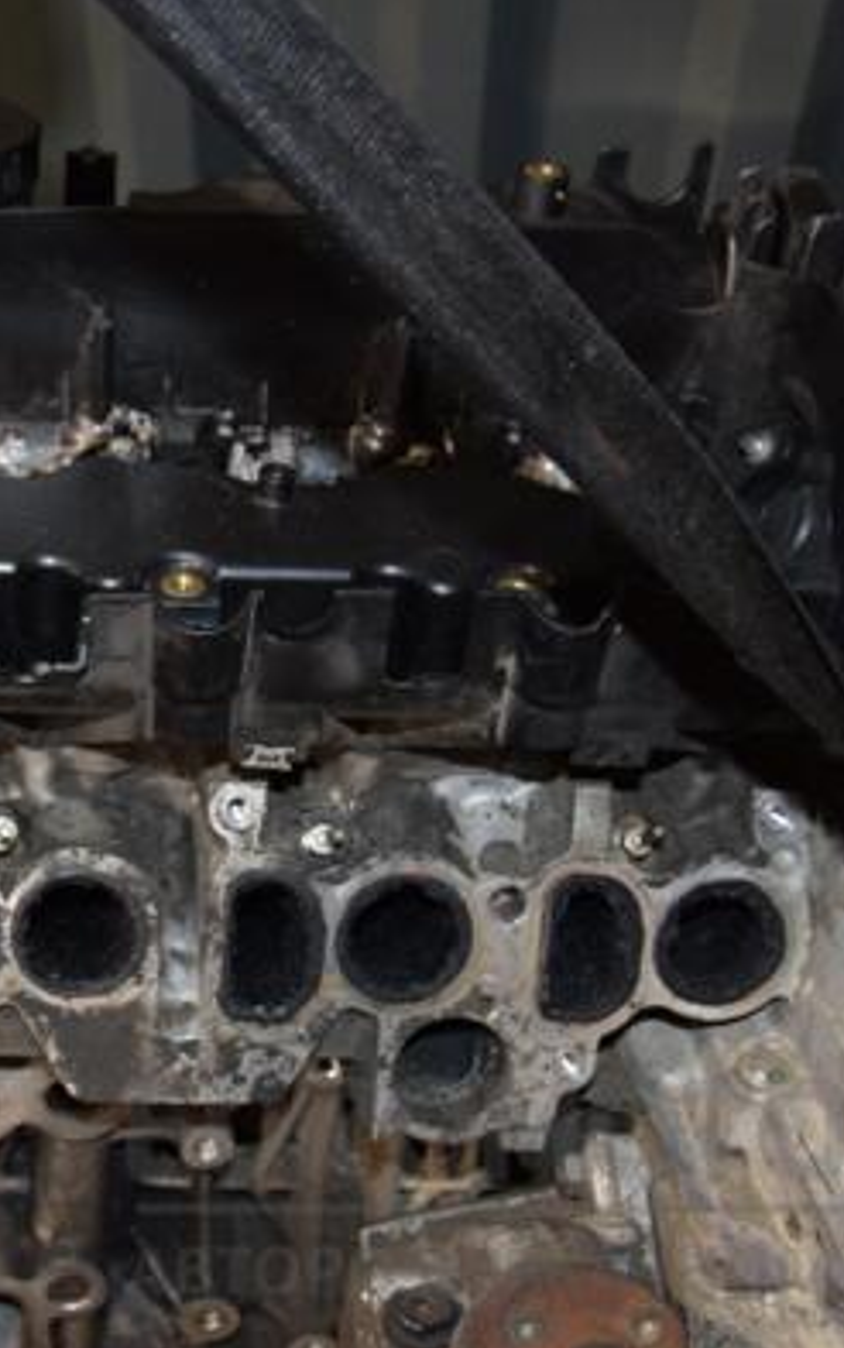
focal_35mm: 56
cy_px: 672
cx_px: 62
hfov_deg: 22.5
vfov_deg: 36.3
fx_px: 2059
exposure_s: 1/60
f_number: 5
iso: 800
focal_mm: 24
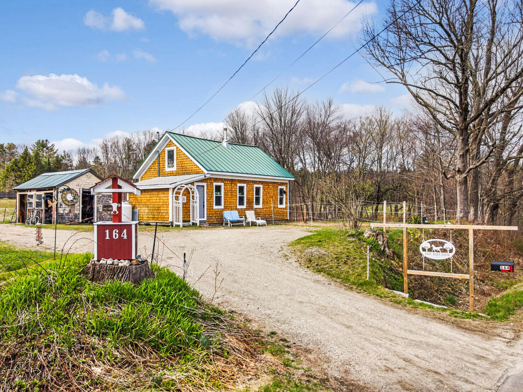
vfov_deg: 53.1
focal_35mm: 26
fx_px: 393
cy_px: 204
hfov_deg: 67.3
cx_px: 258
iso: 200
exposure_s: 1/800
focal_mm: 4.5
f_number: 2.8
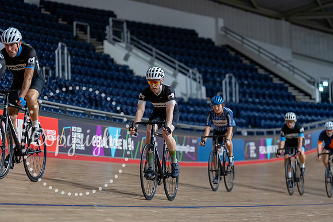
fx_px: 1351
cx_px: 166
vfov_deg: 9.4
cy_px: 111
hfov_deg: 14.1
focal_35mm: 146
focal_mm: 146
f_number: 2.8
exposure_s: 1/800
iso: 3200
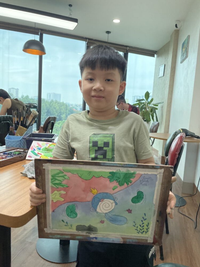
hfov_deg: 53.1
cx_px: 100
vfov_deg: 67.3
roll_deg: -3.7
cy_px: 134
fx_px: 200
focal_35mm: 26
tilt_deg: -6.3
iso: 32
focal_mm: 4.2
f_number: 1.6
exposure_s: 1/626
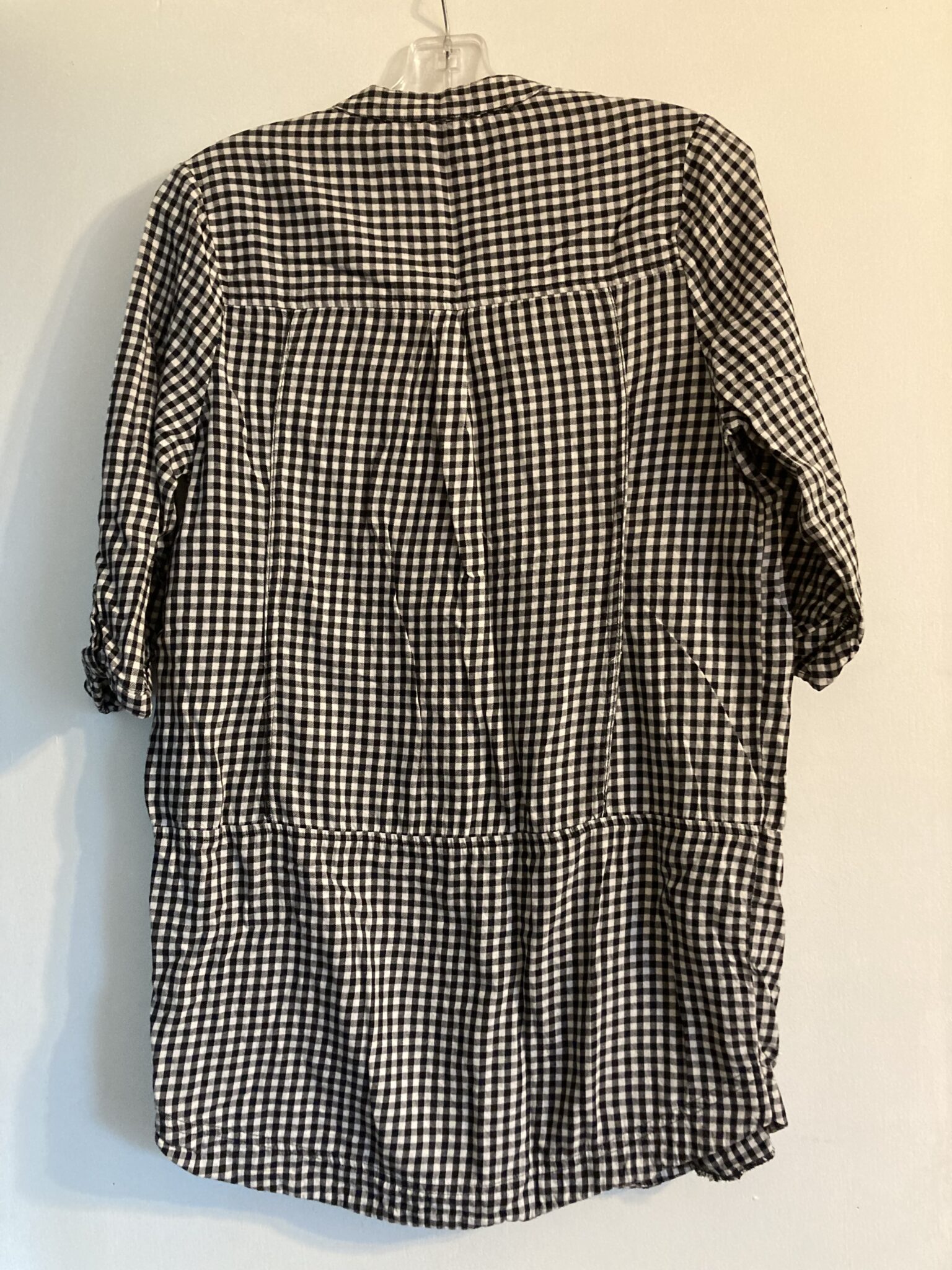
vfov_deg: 63.4
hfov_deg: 49.7
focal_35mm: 28
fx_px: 1027
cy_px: 635
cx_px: 476
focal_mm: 3.99
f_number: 1.8
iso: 320
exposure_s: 1/30
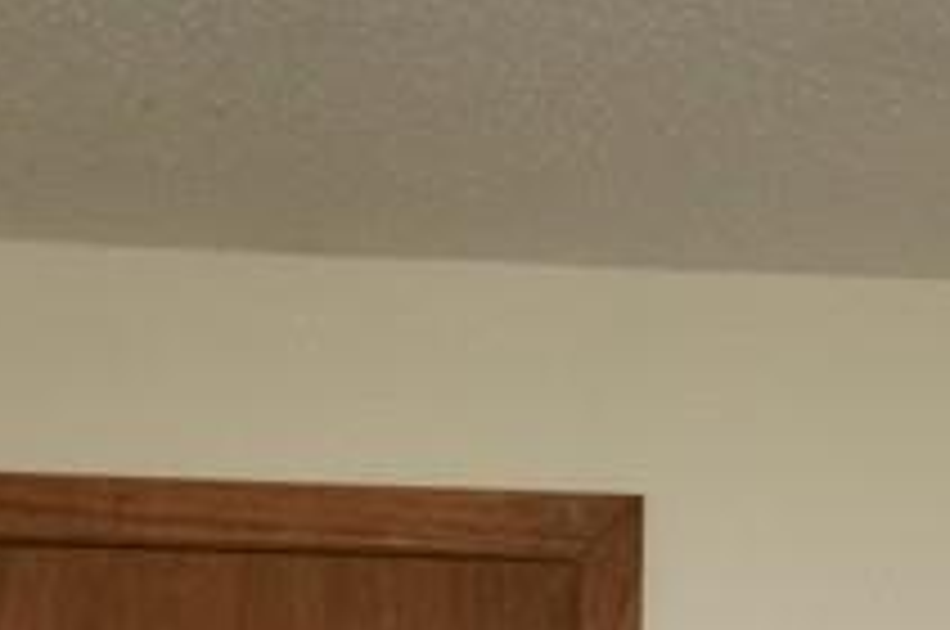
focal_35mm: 123
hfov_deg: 16.6
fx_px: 3241
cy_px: 1611
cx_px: 745
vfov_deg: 9.6
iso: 1600
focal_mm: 16
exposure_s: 1/160
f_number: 3.5
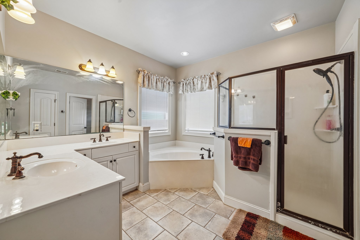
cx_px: 180
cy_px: 120
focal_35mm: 13
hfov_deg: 108.3
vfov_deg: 85.4
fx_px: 130
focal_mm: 13
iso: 400
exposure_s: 1/25
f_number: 8
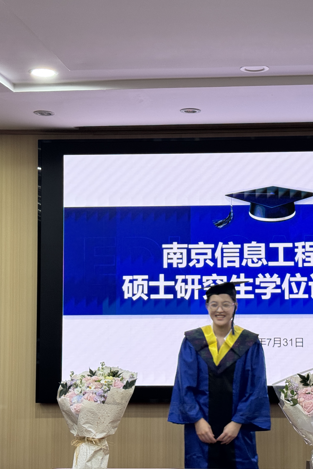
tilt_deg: +3.8
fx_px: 874
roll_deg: +0.6
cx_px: 239
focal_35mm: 67
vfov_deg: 30.1
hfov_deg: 20.1
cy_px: 235
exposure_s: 1/60
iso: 80
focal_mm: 6.76
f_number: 1.78
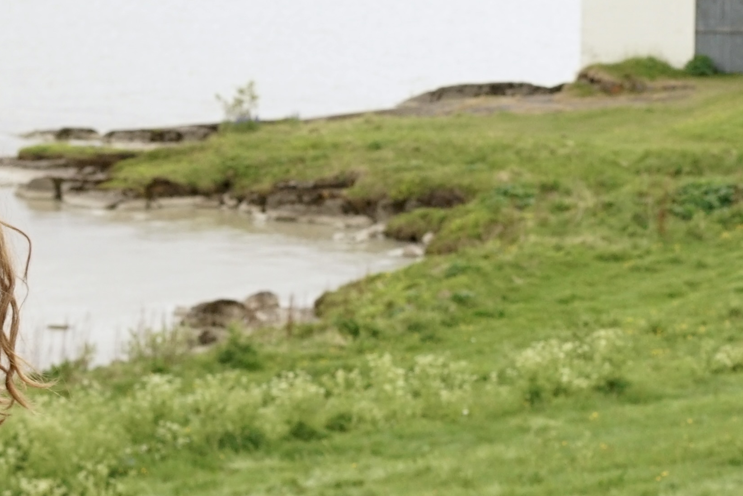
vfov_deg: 8.7
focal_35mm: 158
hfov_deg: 13.0
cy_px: 68
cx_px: 497
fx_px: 3262
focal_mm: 35
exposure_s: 1/500
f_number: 6.3
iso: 640
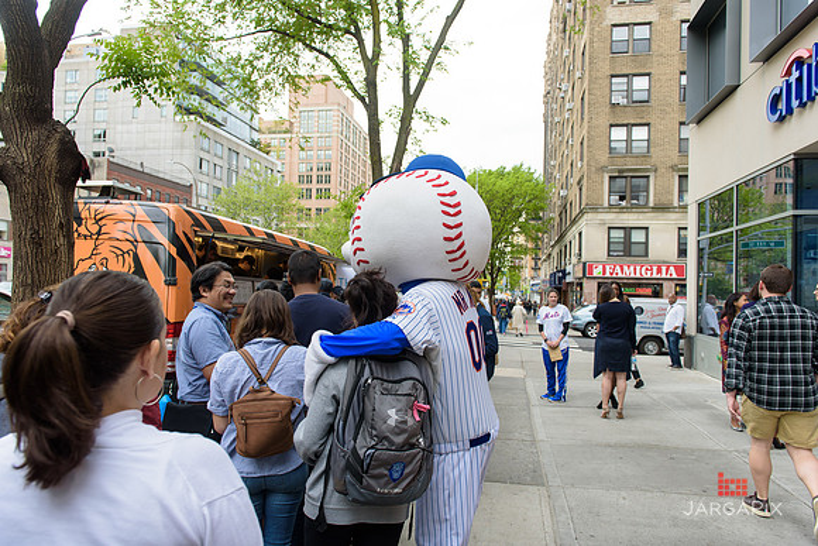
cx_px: 409
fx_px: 545
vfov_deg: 53.2
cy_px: 273
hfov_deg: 73.7
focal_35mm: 24
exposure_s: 1/250
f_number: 4
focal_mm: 24
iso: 200
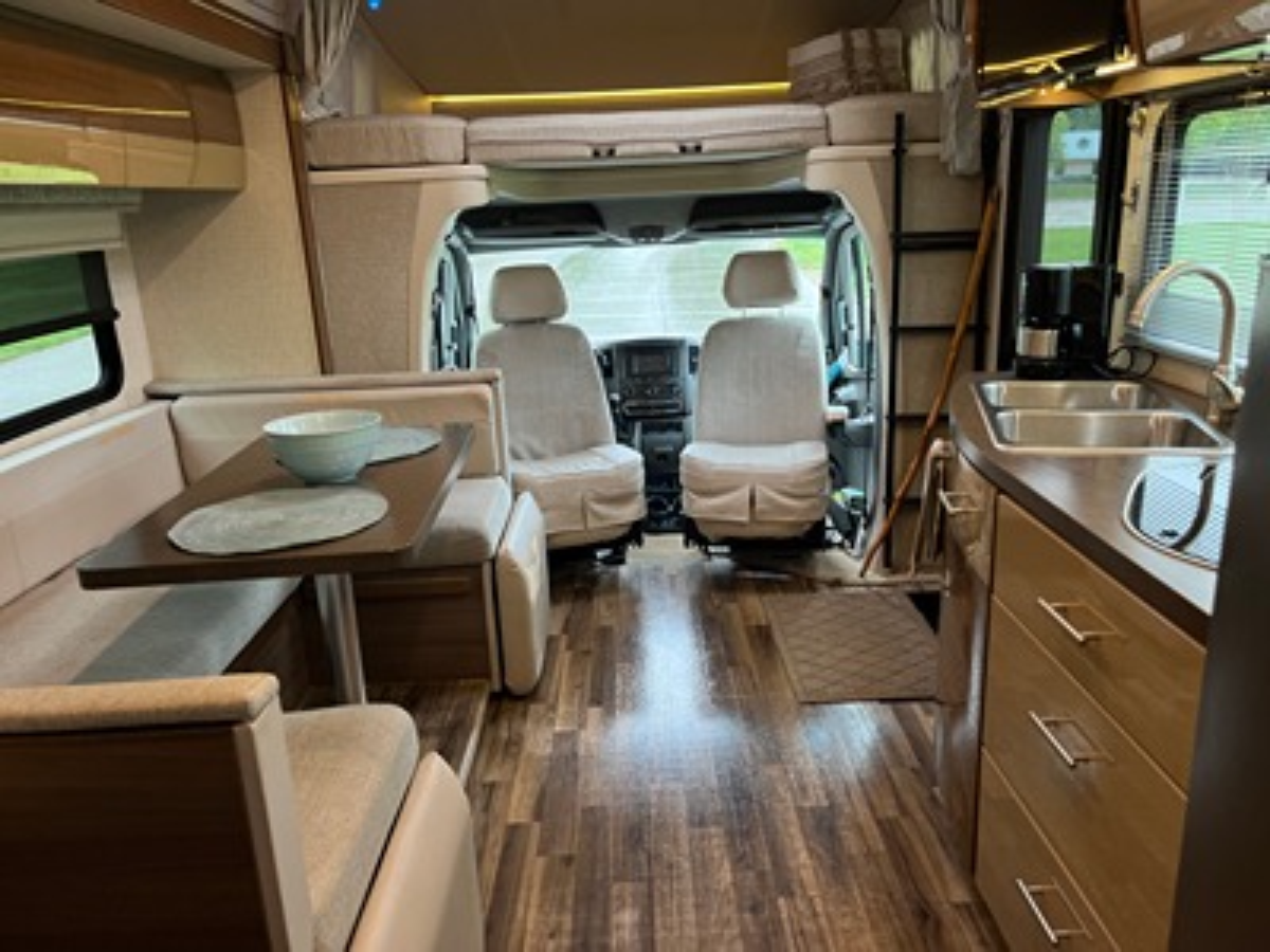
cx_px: 635
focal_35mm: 26
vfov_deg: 53.1
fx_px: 954
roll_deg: +0.2
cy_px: 476
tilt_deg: -15.7
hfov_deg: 67.3
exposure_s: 1/117
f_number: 1.6
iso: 125
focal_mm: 5.1
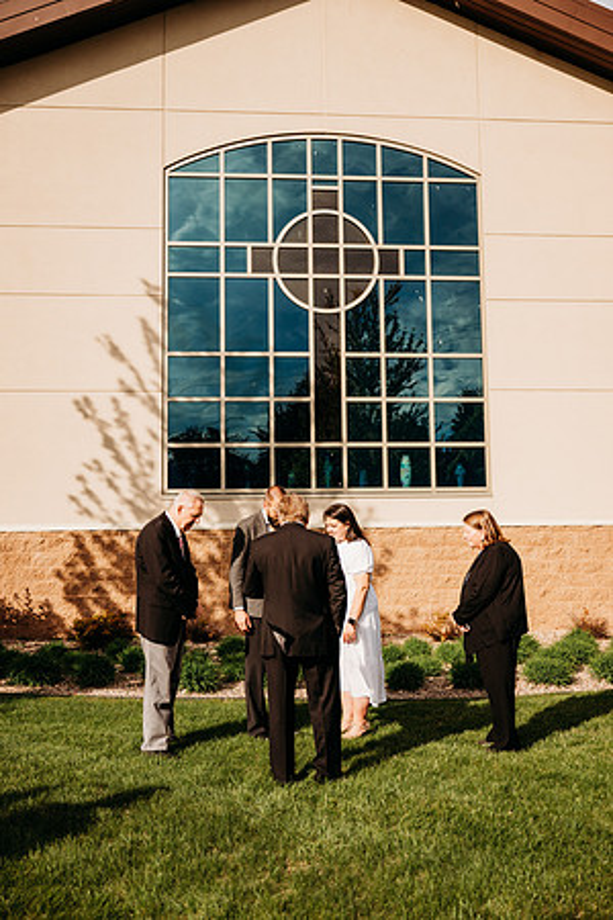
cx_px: 306
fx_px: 894
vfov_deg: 54.4
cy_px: 460
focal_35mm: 35
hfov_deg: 37.9
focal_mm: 35
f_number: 2.8
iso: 200
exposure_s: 1/5000
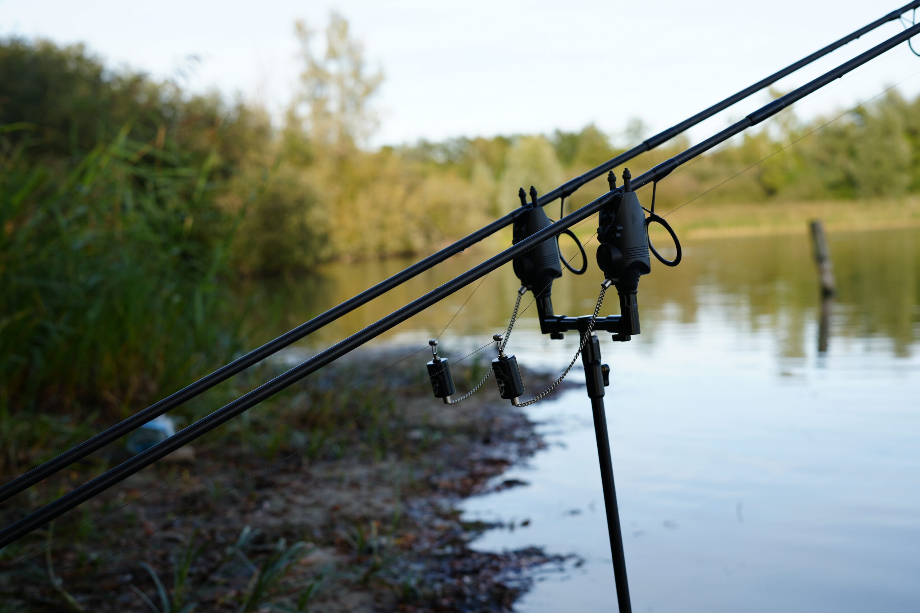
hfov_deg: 39.6
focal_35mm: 50
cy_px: 306
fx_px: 1278
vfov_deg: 27.0
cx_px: 460
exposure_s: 1/160
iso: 100
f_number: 5
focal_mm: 50
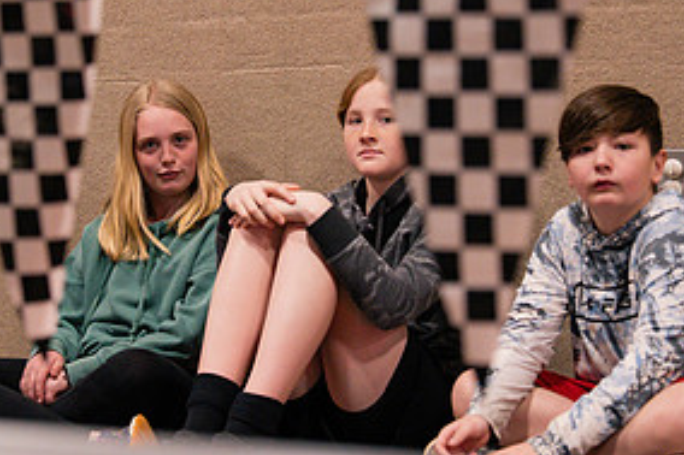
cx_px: 294
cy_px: 199
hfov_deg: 14.4
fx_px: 2715
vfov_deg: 9.6
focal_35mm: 143
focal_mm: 70
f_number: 2.8
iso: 2500
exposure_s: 1/320
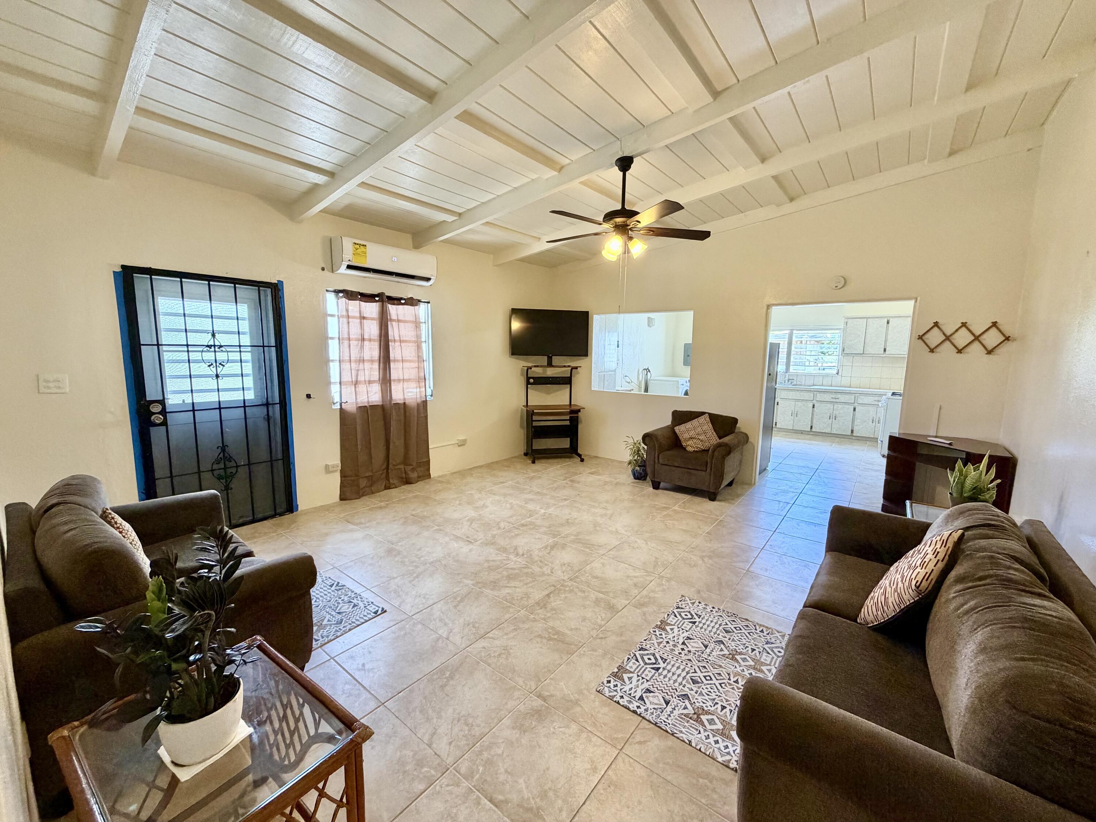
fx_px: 443
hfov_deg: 102.1
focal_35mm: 14
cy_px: 411
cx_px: 548
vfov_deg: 85.7
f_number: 2.2
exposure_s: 1/60
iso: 250
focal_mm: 2.22
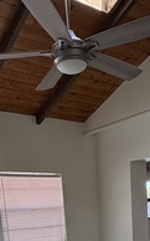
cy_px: 286
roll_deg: +3.9
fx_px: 334
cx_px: 97
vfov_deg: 32.8
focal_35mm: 51
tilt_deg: -13.7
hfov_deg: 25.2
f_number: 2.2
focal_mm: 2.22
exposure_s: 1/99
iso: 125
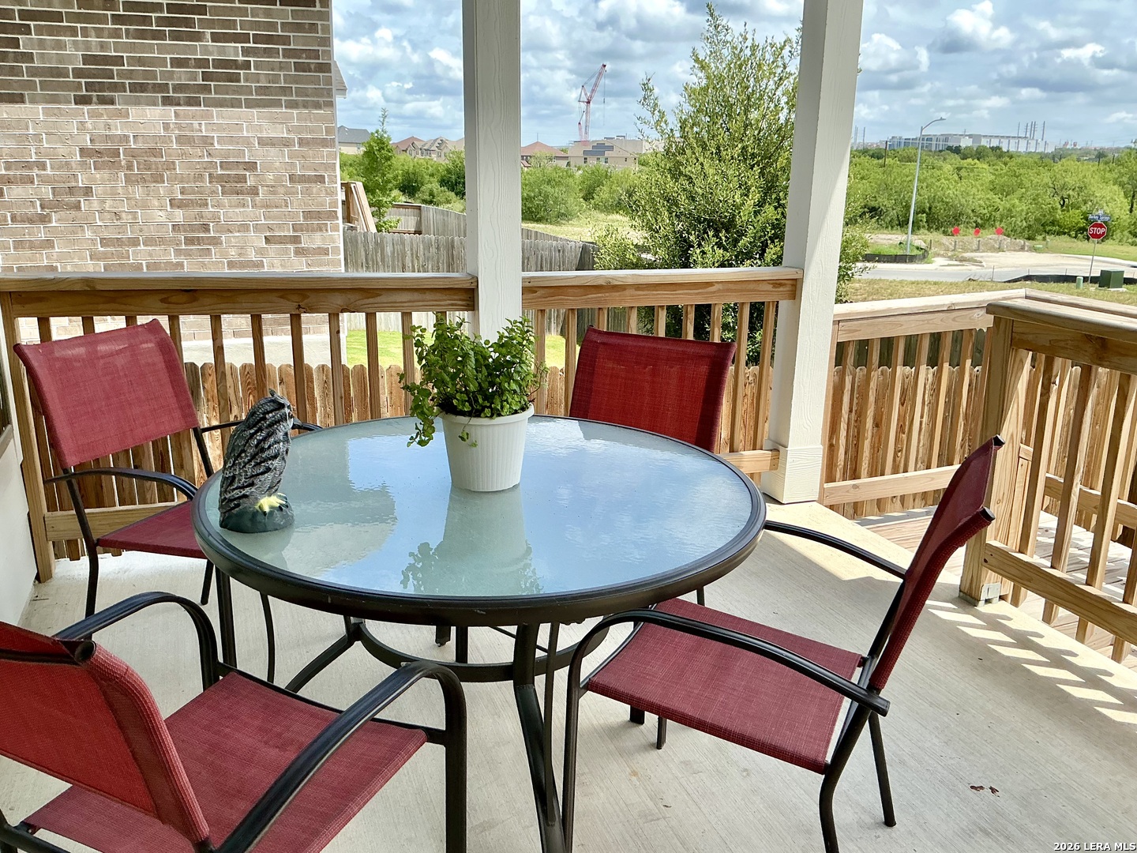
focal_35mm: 29
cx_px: 568
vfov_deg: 48.2
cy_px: 426
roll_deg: -0.9
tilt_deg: -13.9
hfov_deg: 61.7
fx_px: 953
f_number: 1.8
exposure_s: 1/1195
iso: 25
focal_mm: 3
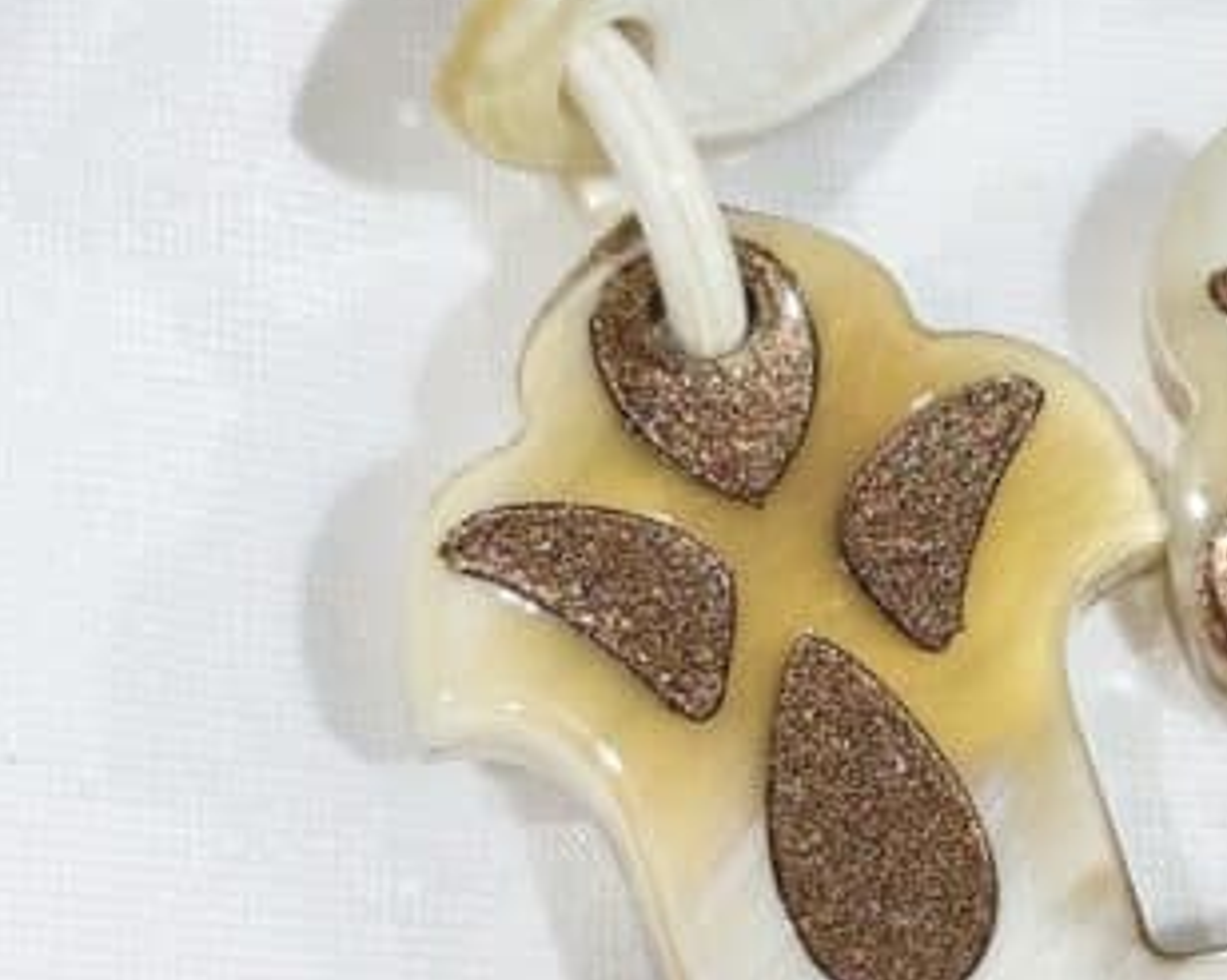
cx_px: 1323
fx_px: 6133
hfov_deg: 11.3
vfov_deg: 9.1
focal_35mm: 169
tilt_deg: -61.2
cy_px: 797
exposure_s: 1/155
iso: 25
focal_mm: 5.96
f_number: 1.6
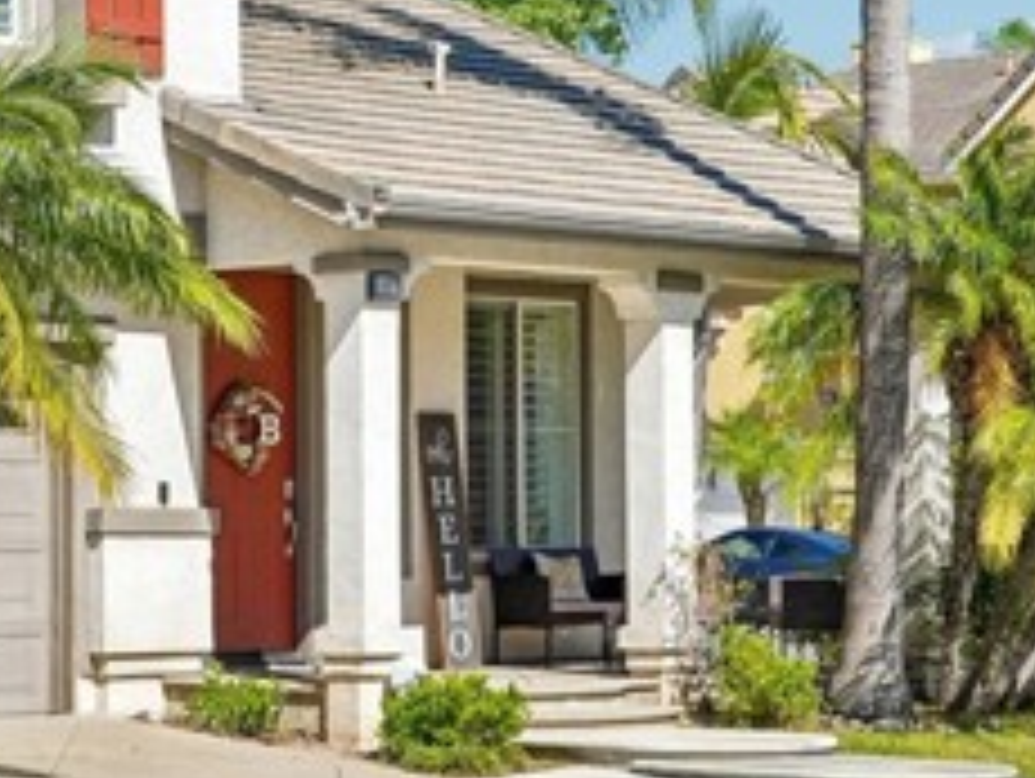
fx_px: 3681
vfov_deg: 12.0
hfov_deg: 15.8
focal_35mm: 123
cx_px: 148
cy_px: 108
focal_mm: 46
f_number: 8
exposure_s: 1/400
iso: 100
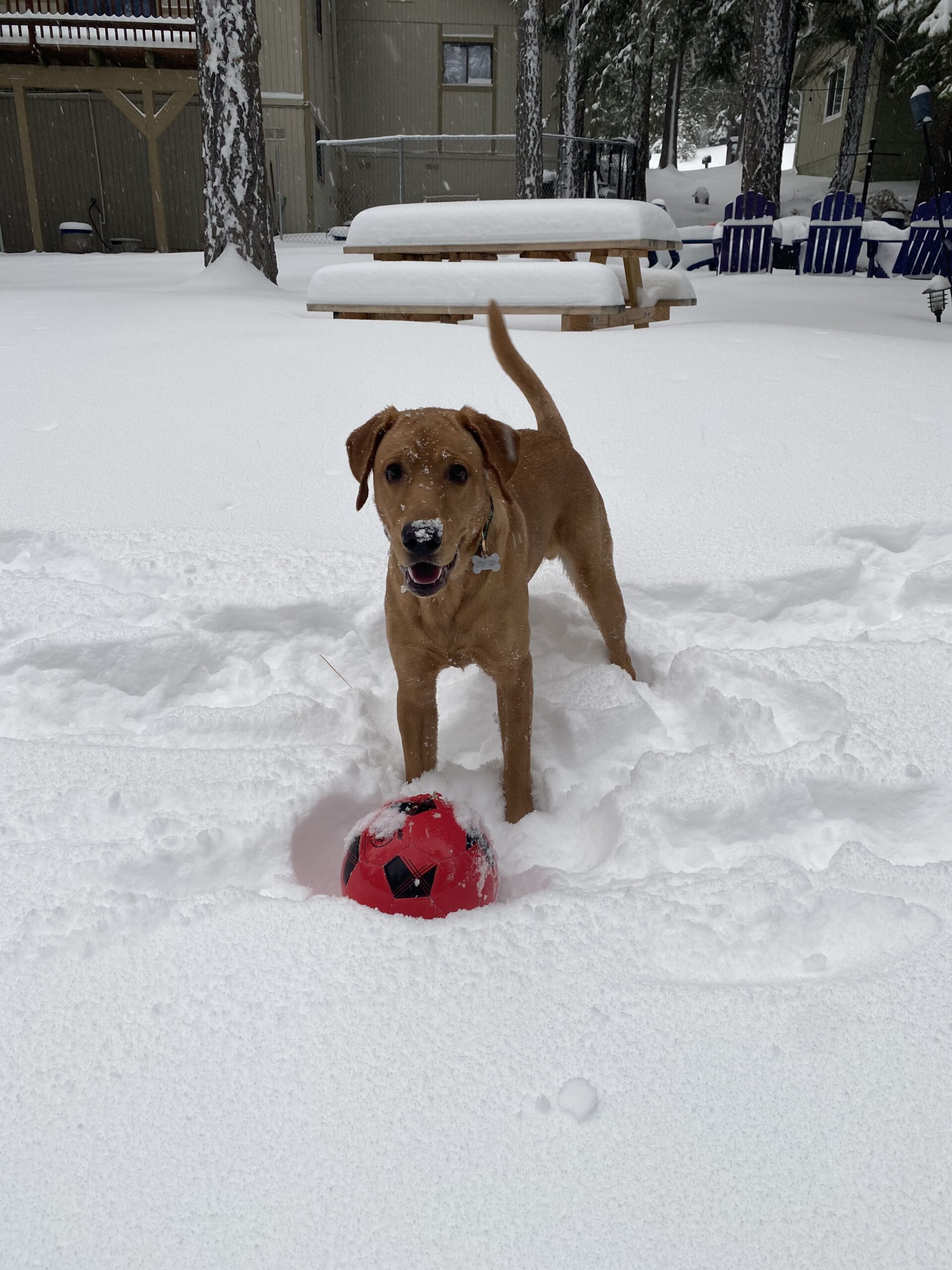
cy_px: 635
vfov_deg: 67.3
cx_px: 476
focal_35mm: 26
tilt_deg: -19.2
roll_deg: -0.4
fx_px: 953
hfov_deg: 53.1
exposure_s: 1/181
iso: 32
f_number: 1.8
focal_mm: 4.25
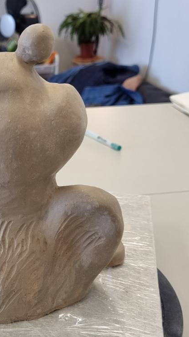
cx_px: 14
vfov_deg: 52.8
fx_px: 339
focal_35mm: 38
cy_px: 169
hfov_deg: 29.7
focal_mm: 5.4
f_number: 1.8
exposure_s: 1/100
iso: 100
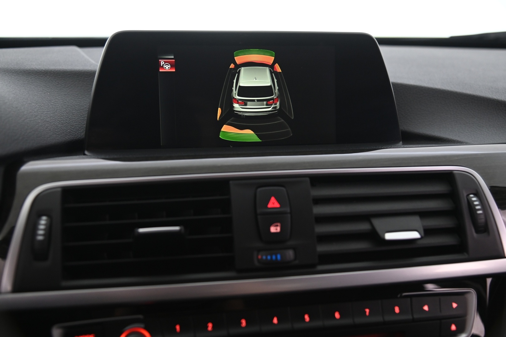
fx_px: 562
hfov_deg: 48.5
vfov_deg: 33.3
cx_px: 253
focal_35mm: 40
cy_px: 168
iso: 2000
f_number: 4
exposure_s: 1/20
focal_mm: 40
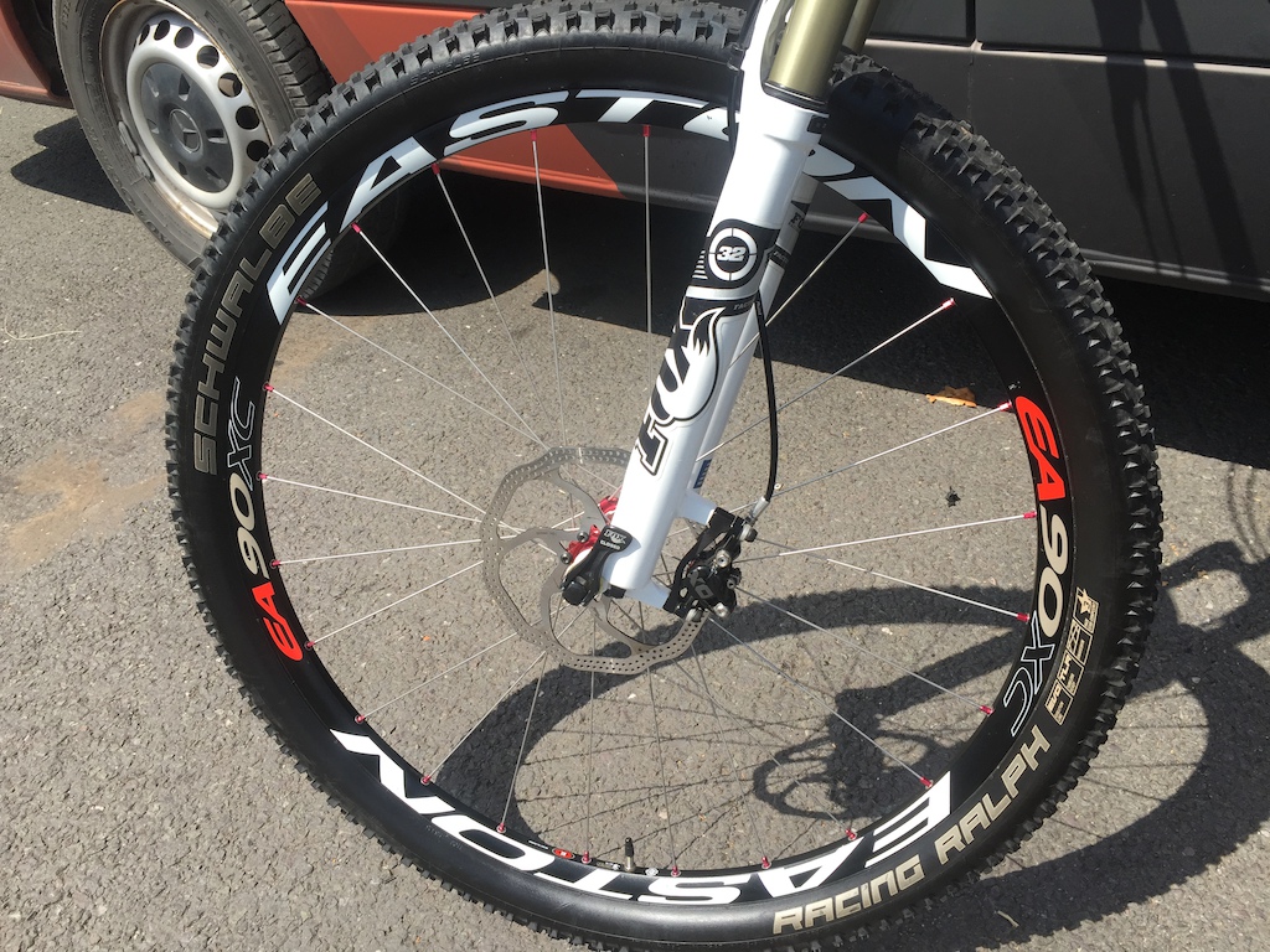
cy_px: 476
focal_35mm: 29
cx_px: 635
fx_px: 1064
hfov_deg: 61.7
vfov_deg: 48.2
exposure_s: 1/1041
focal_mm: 4.15
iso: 32
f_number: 2.2
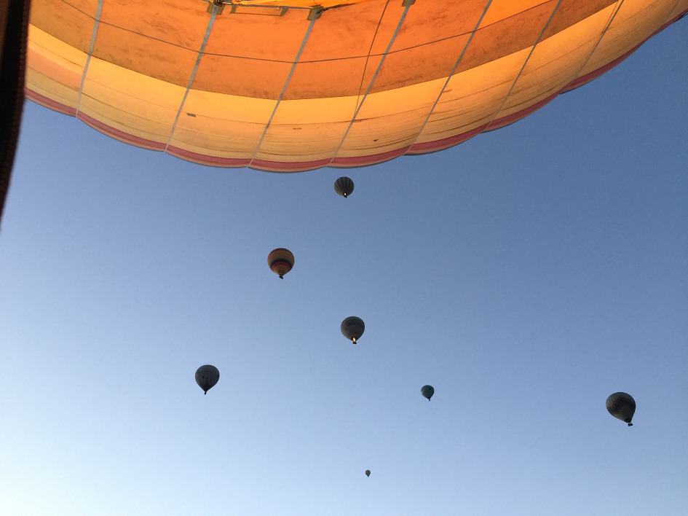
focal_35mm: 29
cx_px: 344
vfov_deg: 48.2
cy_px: 258
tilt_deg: +47.5
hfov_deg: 61.7
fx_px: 576
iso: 50
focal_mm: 4.15
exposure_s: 1/33
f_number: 2.2
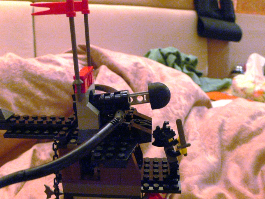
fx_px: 260
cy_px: 100
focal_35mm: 34
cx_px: 132
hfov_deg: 53.9
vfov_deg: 41.8
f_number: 2.8
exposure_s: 1/5
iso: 200
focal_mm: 6.3
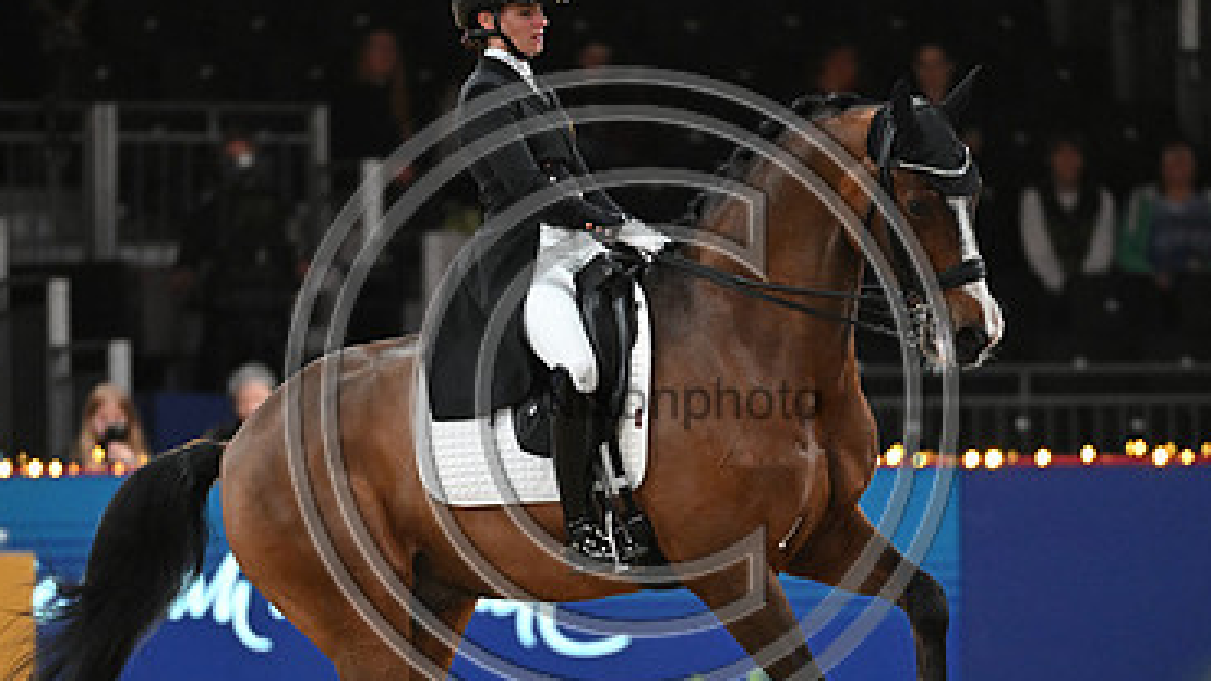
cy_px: 355
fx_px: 21094
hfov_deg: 3.3
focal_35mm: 657
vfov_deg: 1.8
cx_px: 586
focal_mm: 400
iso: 6400
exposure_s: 1/640
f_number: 4
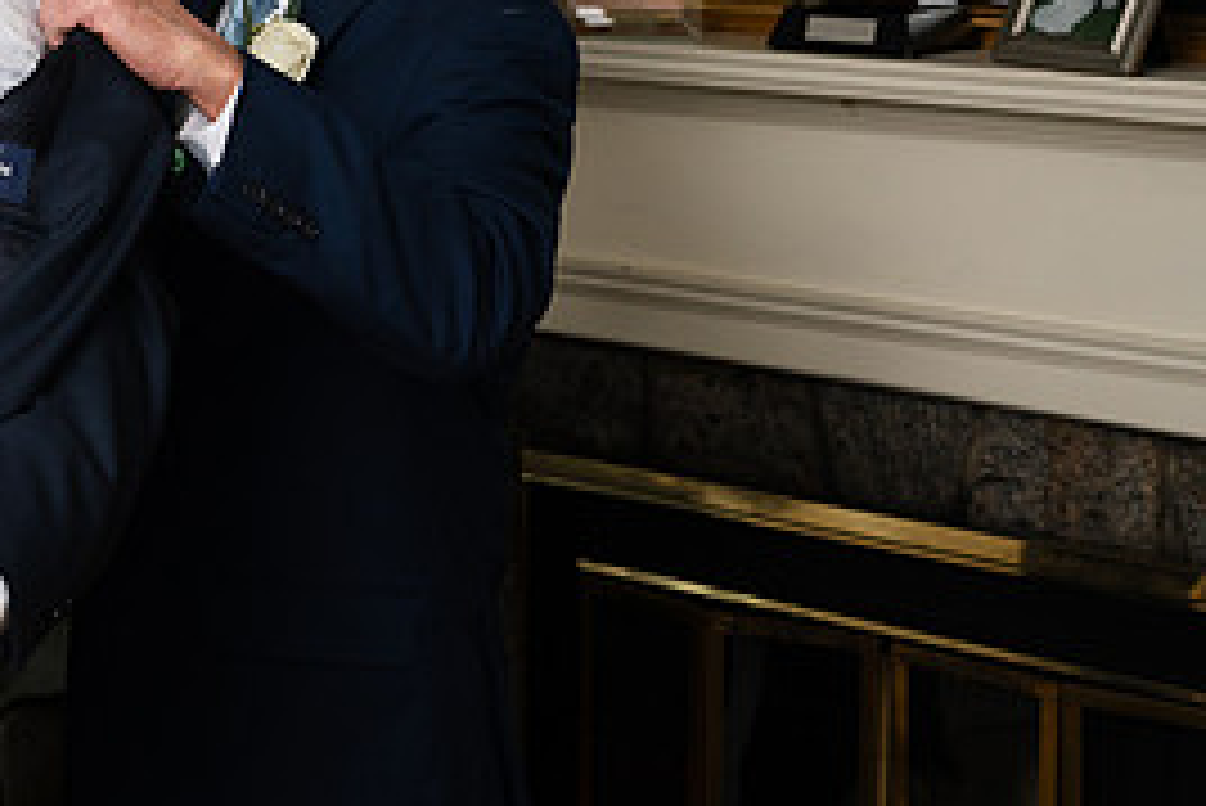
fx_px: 2681
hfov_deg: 24.5
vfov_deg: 16.8
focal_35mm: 80
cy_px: 29
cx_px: 81
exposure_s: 1/200
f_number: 4
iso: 800
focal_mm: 37
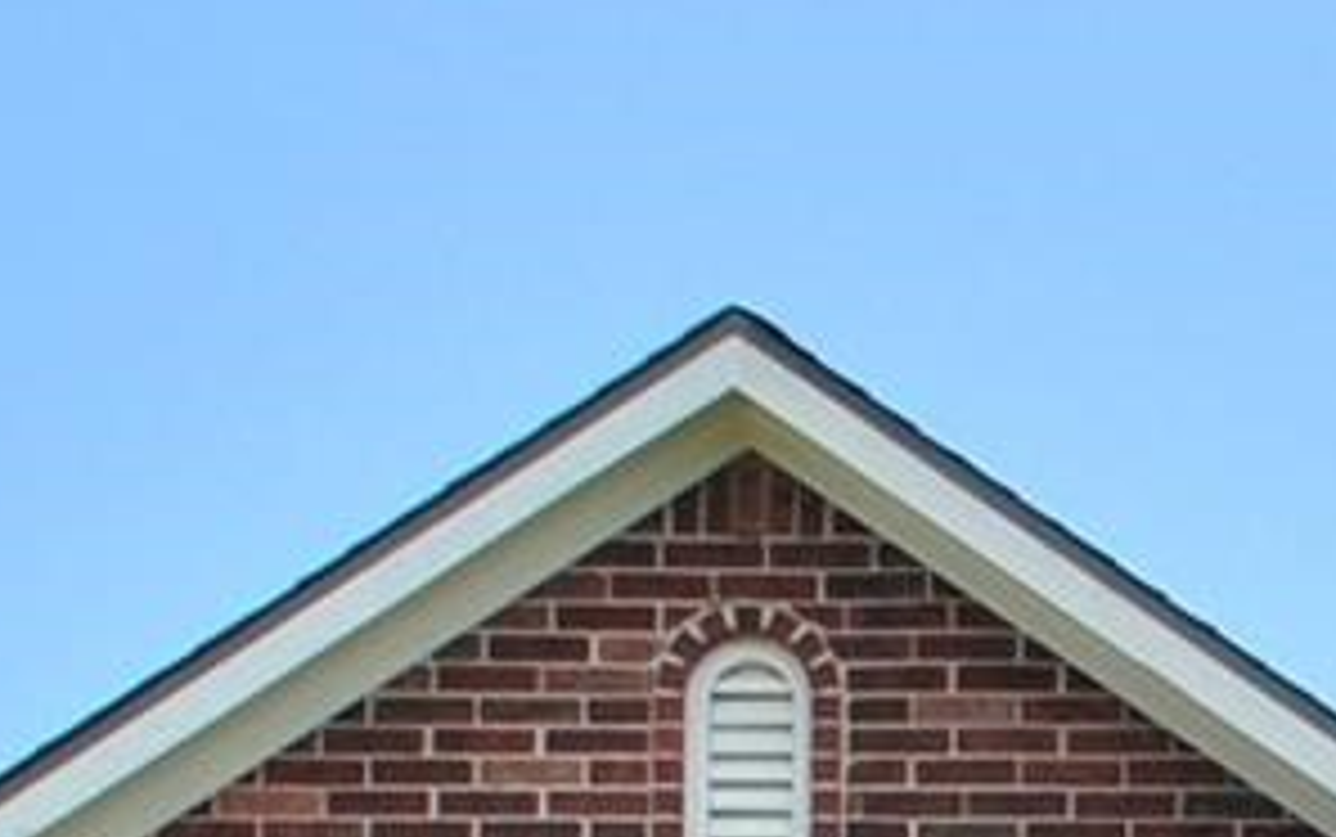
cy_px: 2660
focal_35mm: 232
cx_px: 2591
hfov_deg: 8.6
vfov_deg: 5.3
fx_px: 8452
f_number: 10
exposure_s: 1/250
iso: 180
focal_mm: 22
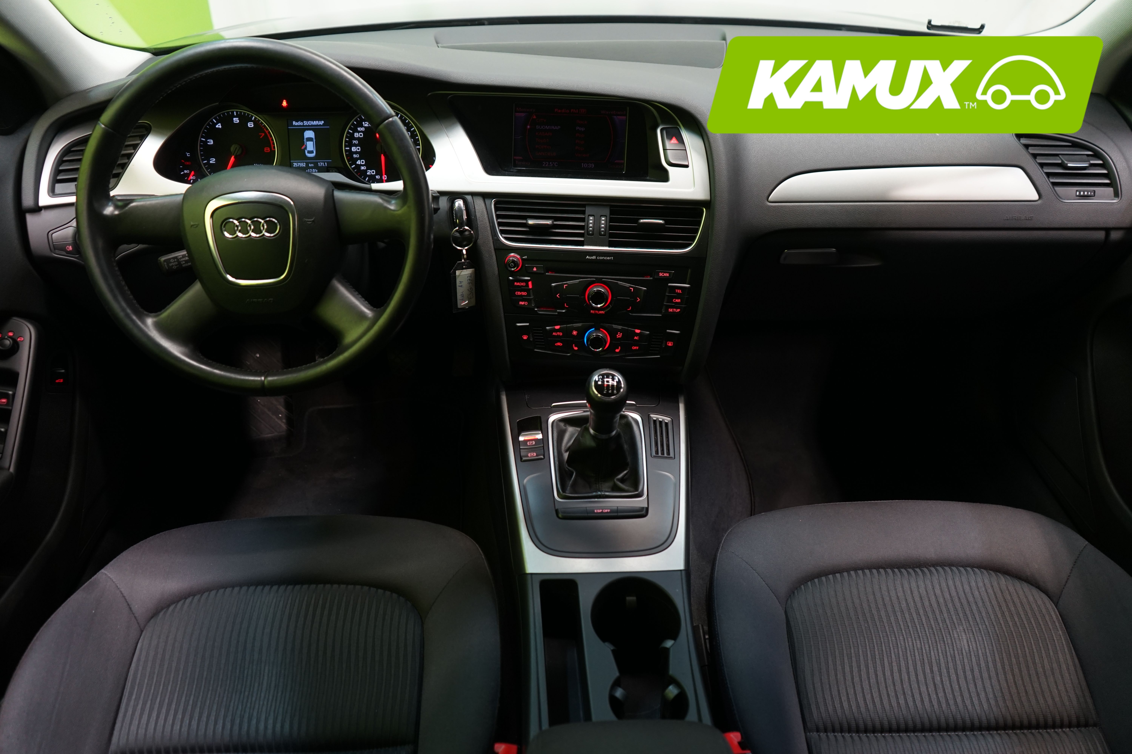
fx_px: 880
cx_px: 566
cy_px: 377
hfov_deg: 65.5
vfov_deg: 46.4
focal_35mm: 28
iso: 640
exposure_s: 1/30
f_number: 3.5
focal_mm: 28
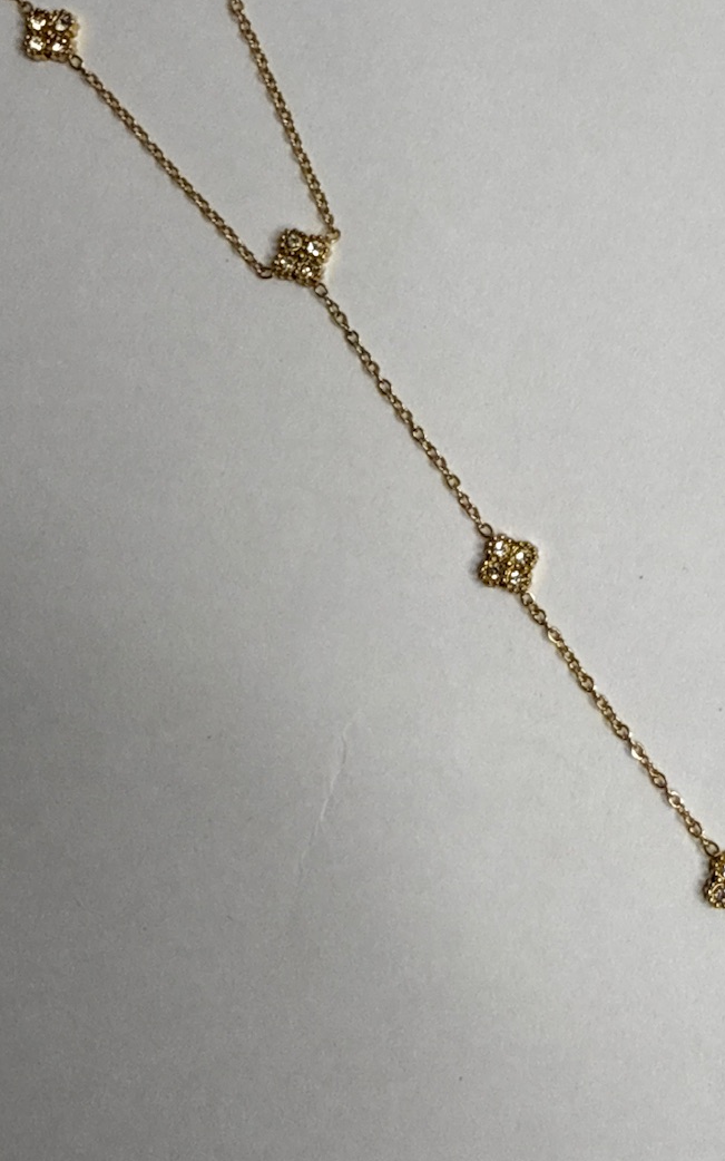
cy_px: 521
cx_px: 499
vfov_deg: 40.3
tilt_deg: -81.1
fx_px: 1581
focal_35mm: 50
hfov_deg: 25.7
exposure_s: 1/105
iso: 100
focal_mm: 2.22
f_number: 2.2
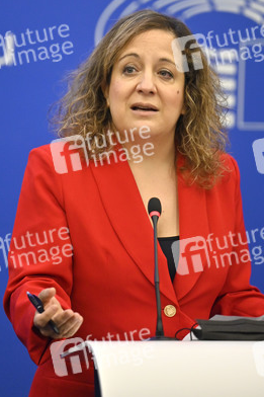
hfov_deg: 6.7
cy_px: 201
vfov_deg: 10.1
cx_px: 131
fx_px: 2246
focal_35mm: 204
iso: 1600
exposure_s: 1/500
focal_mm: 200
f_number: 2.8
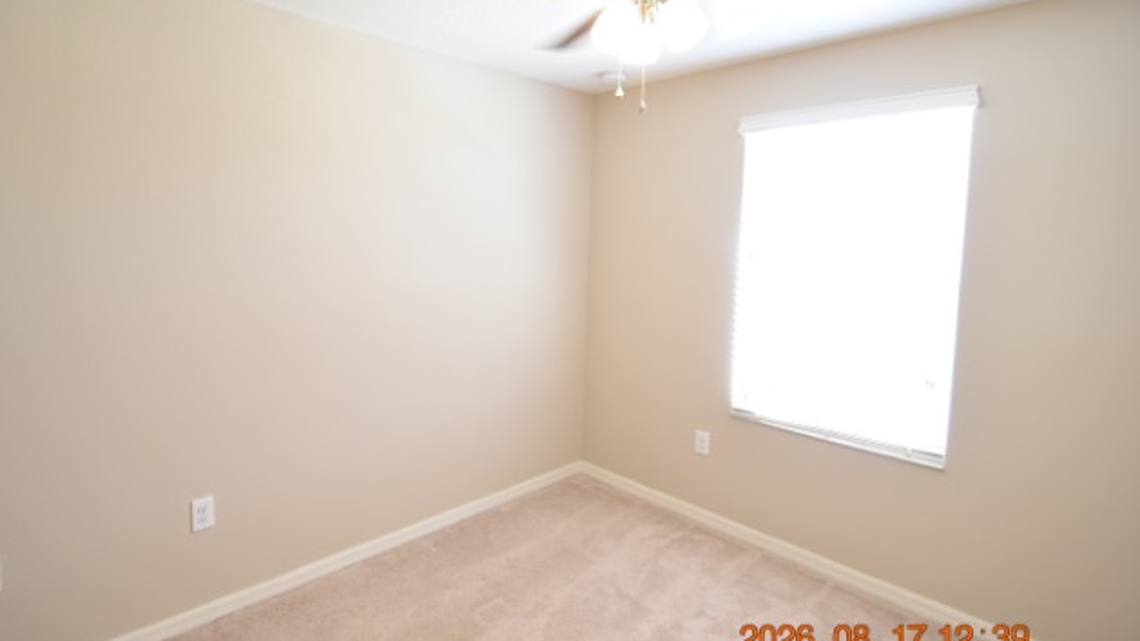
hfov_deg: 92.2
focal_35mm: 18
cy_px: 270
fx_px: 544
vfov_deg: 60.7
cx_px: 500
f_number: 3.5
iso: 900
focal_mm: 10
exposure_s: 1/60
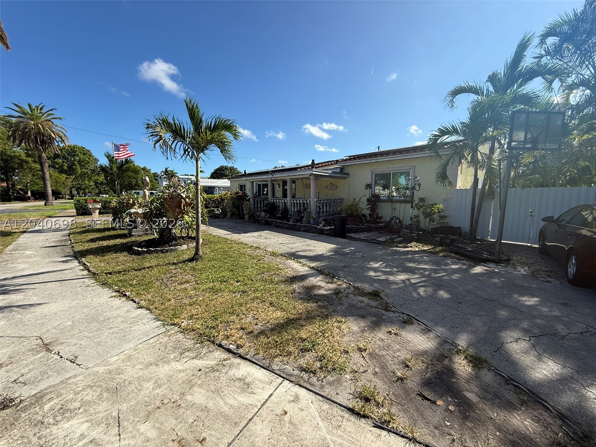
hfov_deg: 102.1
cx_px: 298
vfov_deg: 85.7
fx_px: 241
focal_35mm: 14
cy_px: 224
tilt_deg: -6.9
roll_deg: +0.1
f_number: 2.2
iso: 50
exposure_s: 1/1312
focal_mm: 2.22
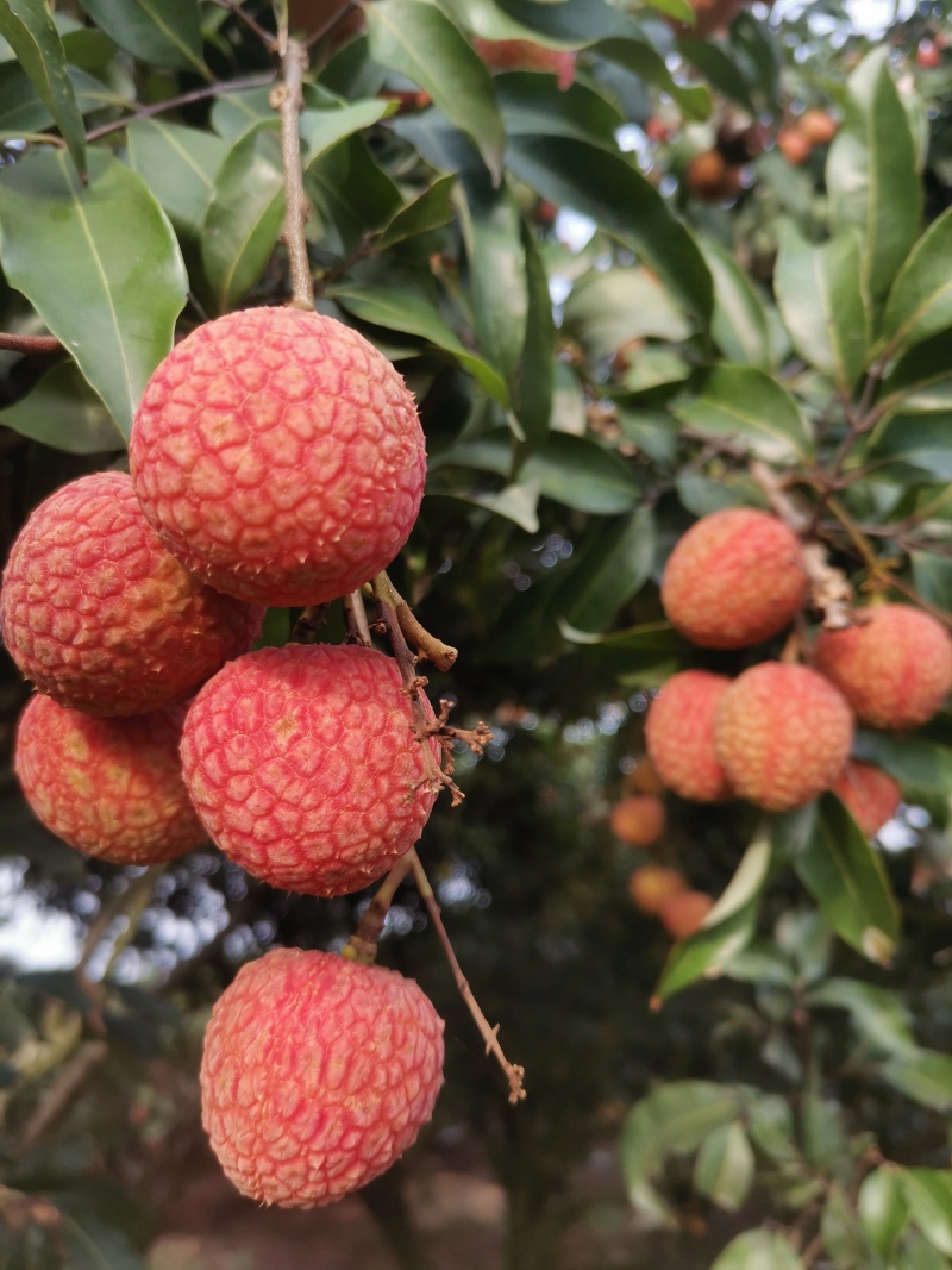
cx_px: 476
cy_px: 635
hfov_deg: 53.1
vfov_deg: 67.3
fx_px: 954
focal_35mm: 26
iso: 50
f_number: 1.8
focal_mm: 4.75
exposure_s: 1/190
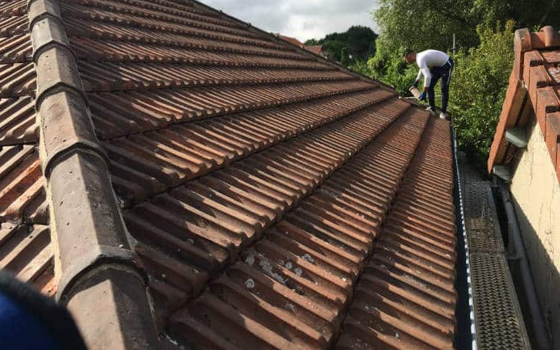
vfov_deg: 40.4
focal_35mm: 31
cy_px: 143
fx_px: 473
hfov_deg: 61.2
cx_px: 278
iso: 25
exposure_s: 1/1115
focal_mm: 4.2
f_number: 2.2
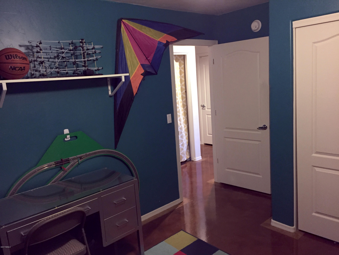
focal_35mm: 29
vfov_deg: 48.2
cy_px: 128
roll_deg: +3.5
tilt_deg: -8.9
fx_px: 284
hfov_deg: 61.7
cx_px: 170
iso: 250
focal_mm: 4.15
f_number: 2.2
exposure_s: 1/17
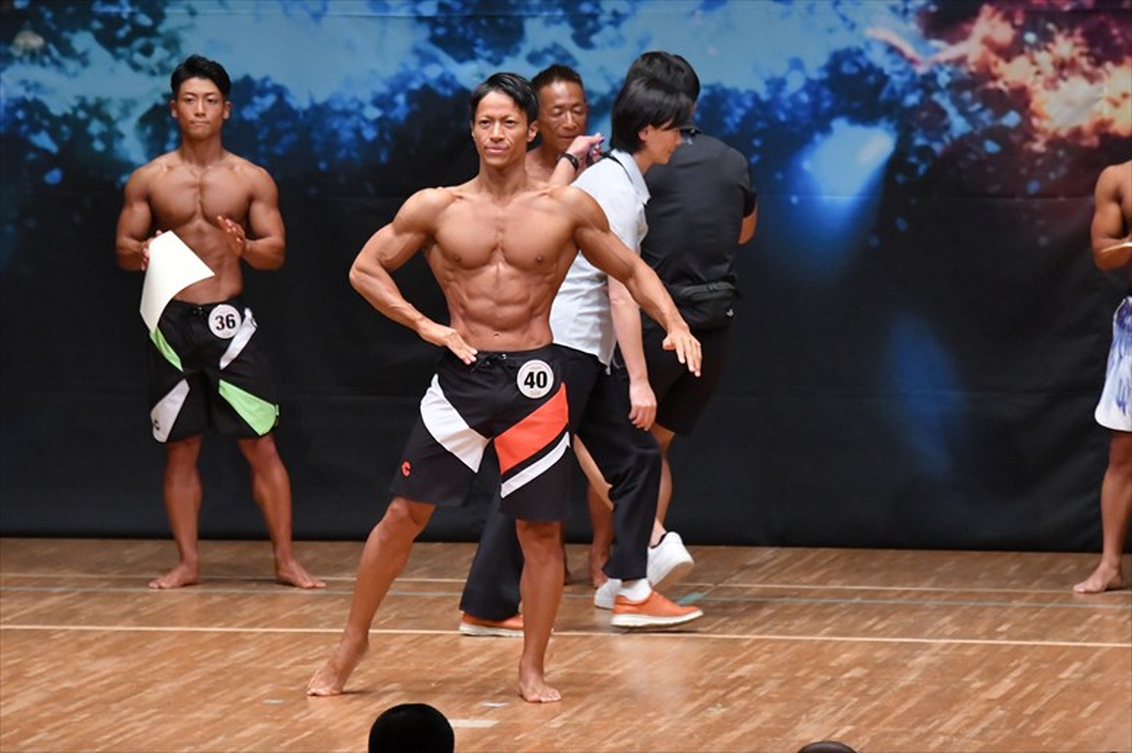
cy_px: 376
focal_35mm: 285
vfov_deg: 4.8
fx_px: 8957
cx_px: 566
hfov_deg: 7.2
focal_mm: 190
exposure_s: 1/400
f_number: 5.6
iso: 6400
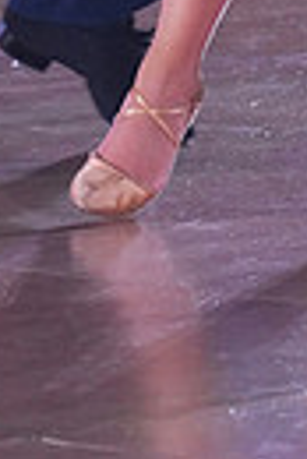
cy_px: -558
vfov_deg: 2.4
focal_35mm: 856
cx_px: 235
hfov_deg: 1.6
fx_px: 10920
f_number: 4
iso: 1000
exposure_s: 1/400
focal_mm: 128
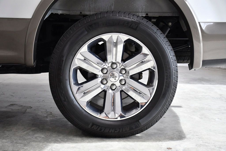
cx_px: 113
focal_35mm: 48
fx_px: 301
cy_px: 76
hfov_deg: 41.1
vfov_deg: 28.1
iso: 1250
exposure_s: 1/800
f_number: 4
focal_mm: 32
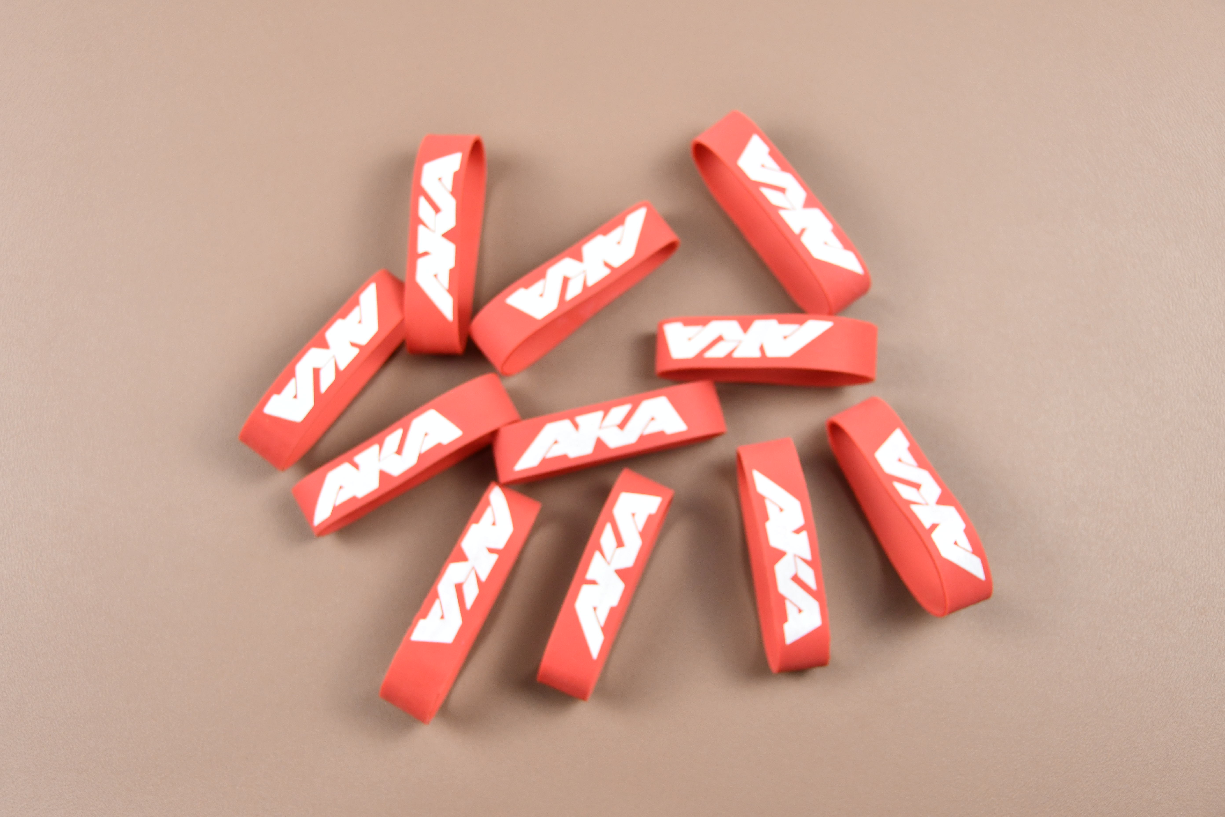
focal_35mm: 48
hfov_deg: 41.1
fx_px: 1633
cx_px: 612
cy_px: 408
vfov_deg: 28.1
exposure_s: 1/250
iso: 1000
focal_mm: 32
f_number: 4.5
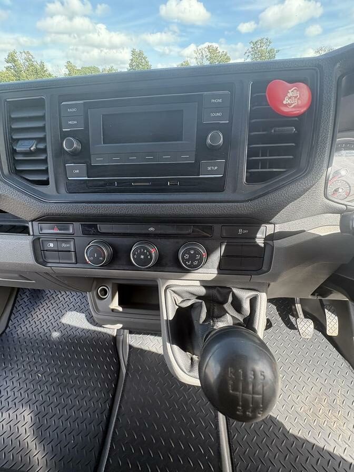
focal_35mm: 14
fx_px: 191
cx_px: 177
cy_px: 236
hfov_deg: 85.7
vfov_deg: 102.1
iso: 80
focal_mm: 2.22
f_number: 2.2
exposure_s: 1/139
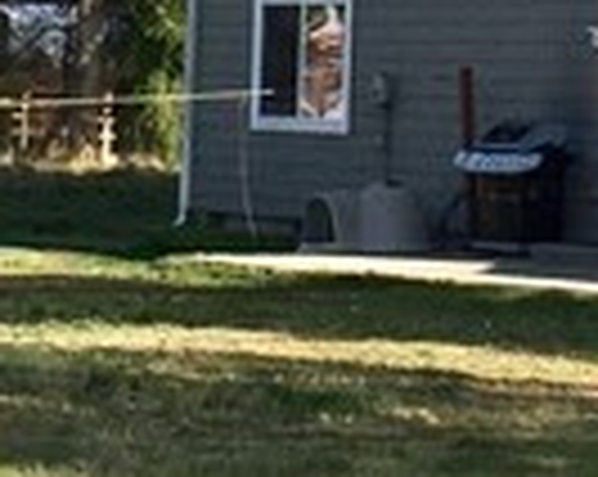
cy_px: -441
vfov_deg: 6.9
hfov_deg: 8.9
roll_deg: -0.9
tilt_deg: +8.7
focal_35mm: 218
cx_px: 495
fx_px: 3853
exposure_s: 1/1236
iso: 32
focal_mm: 4.15
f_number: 2.2
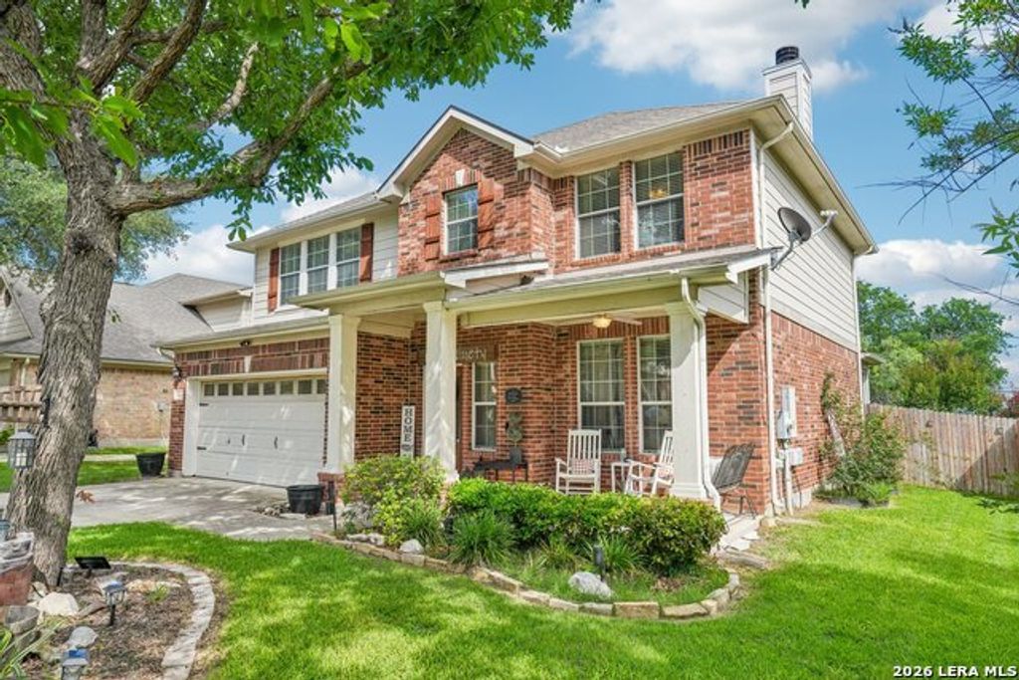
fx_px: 623
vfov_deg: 57.2
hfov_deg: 78.6
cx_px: 510
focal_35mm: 22
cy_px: 340
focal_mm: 22
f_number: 8
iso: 200
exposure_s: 1/250
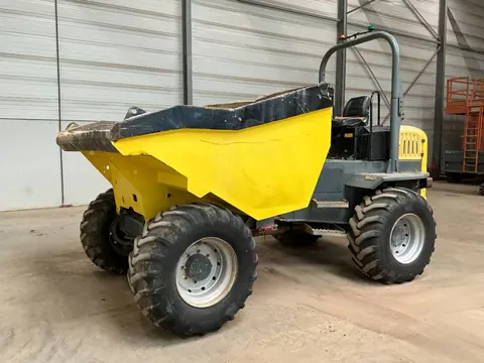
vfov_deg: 48.2
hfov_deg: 61.7
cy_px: 182
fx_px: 405
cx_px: 242
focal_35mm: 29
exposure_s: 1/68
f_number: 1.8
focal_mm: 3
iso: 64
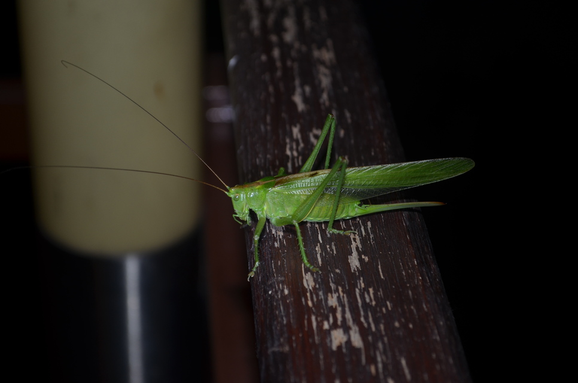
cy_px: 192
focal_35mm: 82
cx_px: 289
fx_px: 1322
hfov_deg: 24.7
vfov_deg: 16.5
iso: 200
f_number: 5.6
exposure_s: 1/125
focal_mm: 55
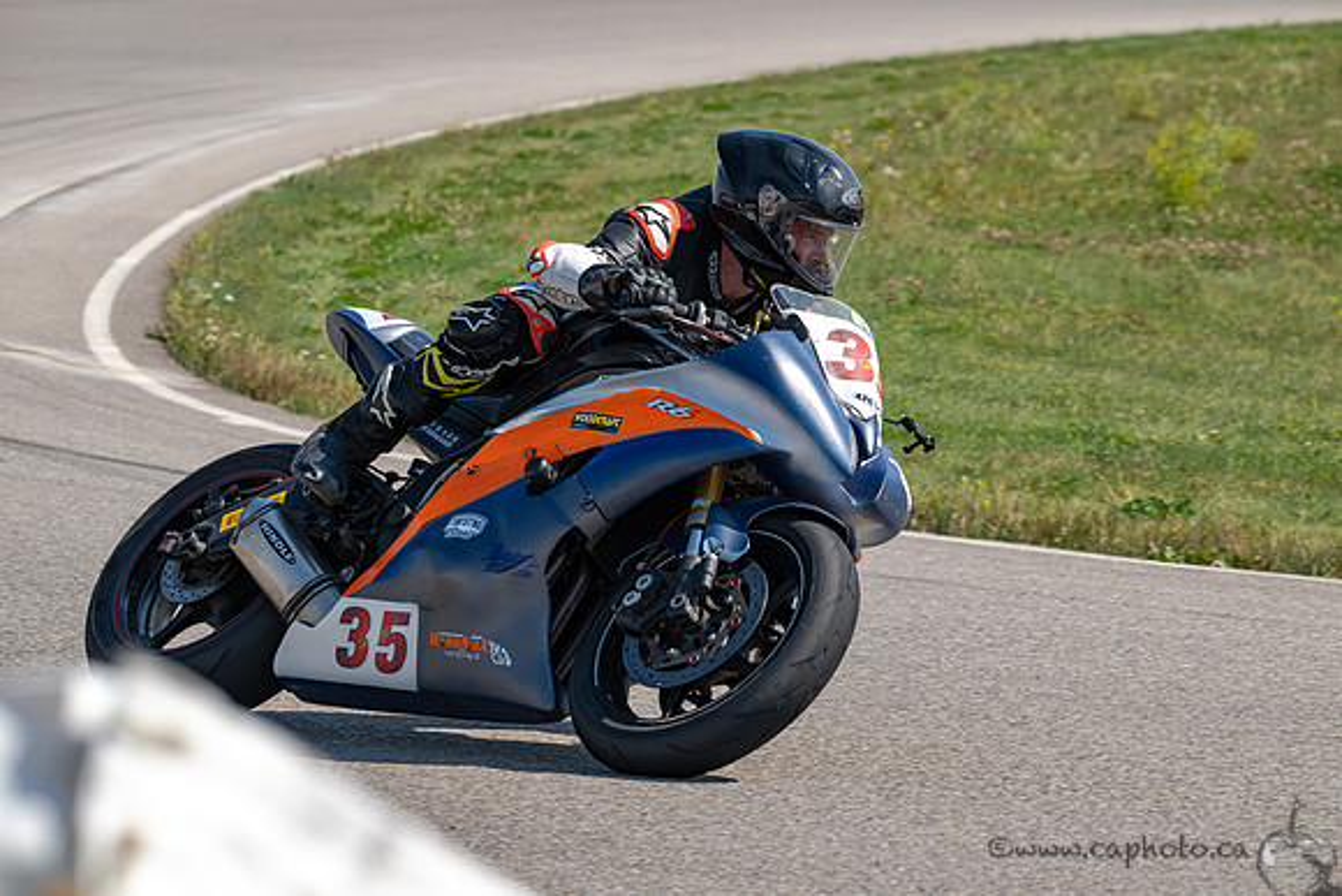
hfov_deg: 8.9
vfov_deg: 6.0
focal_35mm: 230
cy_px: 448
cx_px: 671
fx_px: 8575
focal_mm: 230
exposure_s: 1/1250
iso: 720
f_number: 11
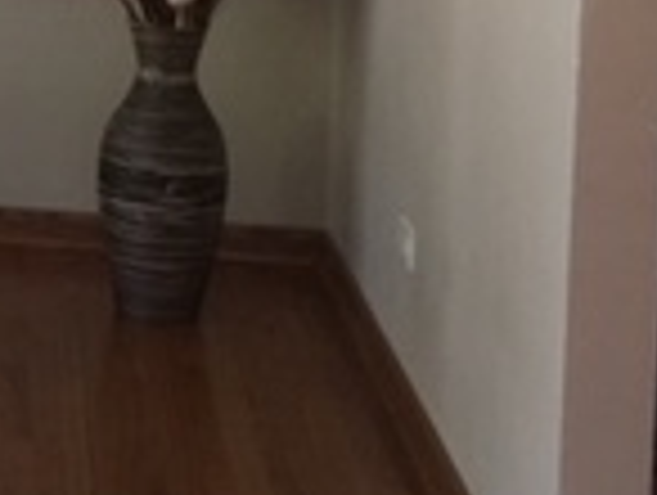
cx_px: -482
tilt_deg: -5.6
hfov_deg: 14.0
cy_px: -230
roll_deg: -2.4
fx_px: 2414
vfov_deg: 11.3
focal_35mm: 127
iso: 125
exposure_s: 1/10
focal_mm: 4.15
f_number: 2.2
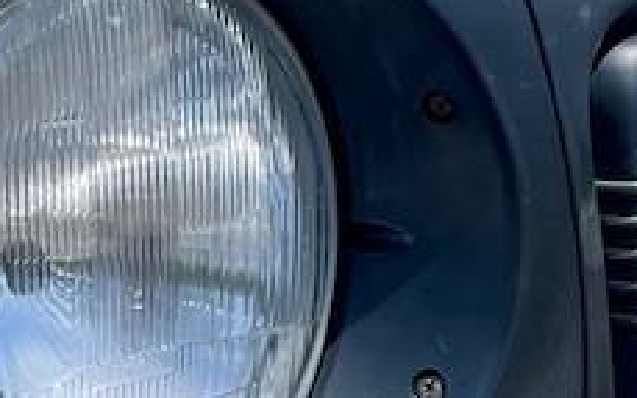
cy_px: 520
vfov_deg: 8.7
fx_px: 2569
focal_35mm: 148
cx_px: 53
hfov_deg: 14.0
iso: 32
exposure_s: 1/3165
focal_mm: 5.1
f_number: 1.6
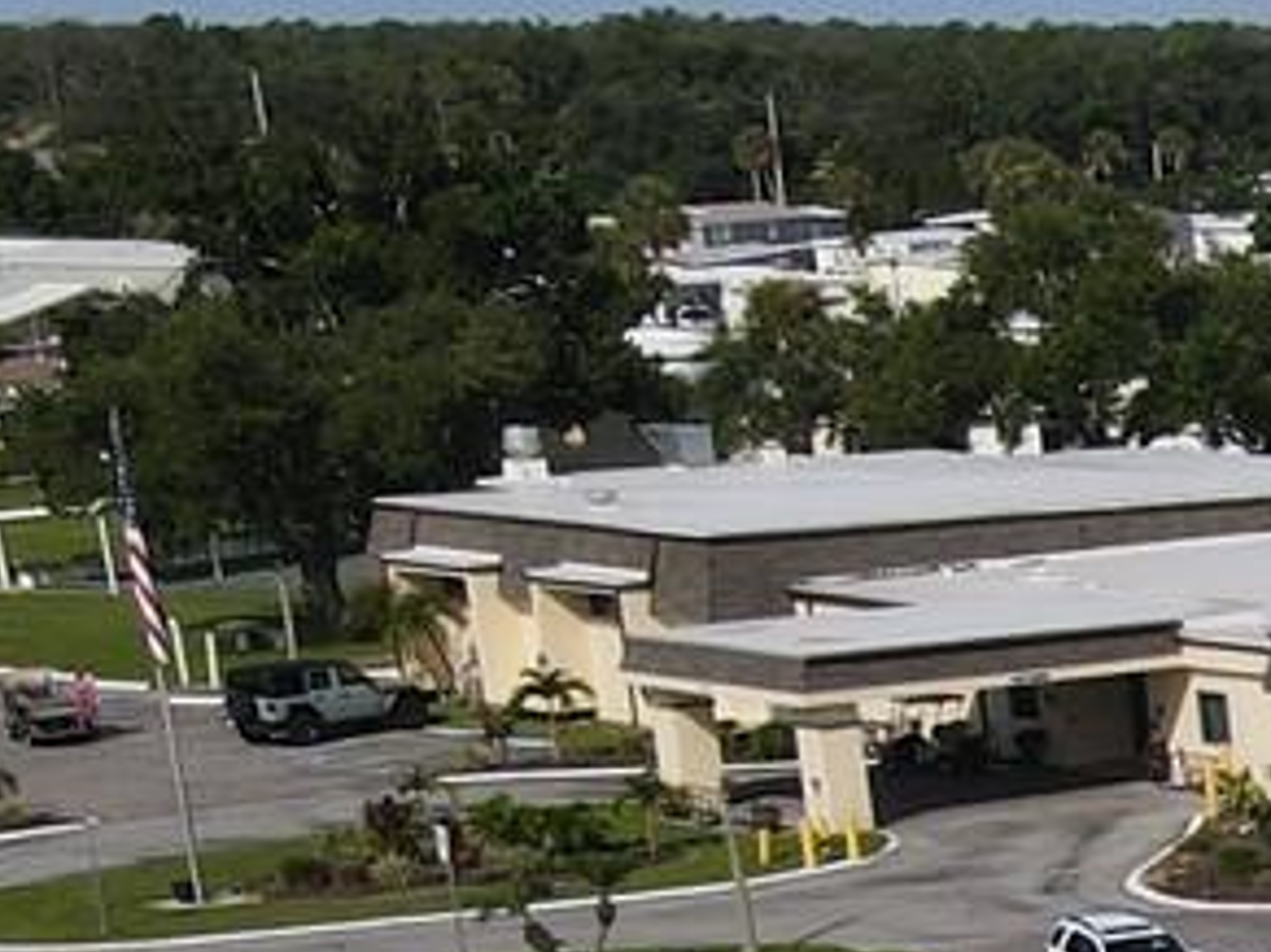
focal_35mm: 132
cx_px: 2966
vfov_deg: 10.6
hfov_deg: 12.2
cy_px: 1673
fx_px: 4845
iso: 100
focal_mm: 4.5
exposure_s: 1/1250
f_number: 2.8
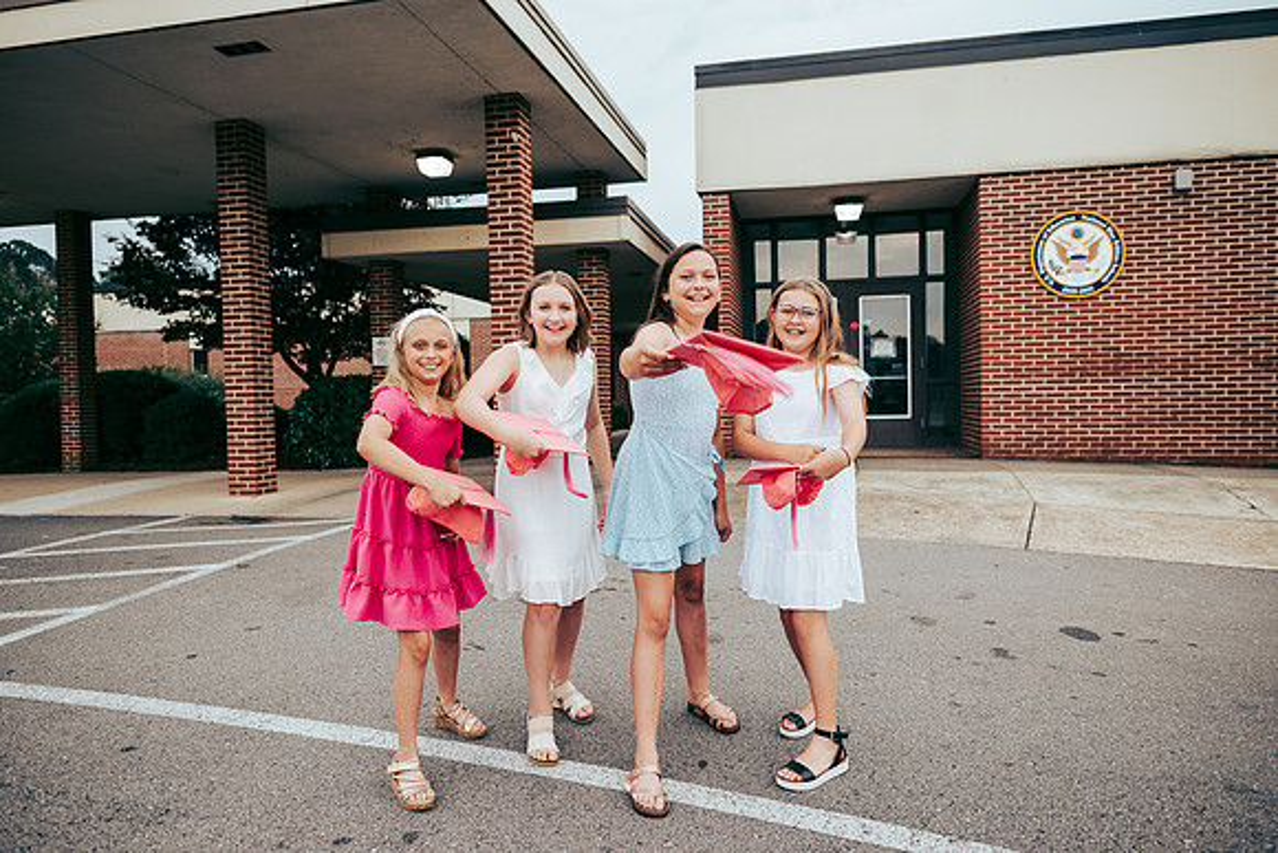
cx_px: 639
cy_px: 426
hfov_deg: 73.7
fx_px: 852
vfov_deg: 53.2
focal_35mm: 24
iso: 250
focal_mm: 24
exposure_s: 1/320
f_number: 2.8
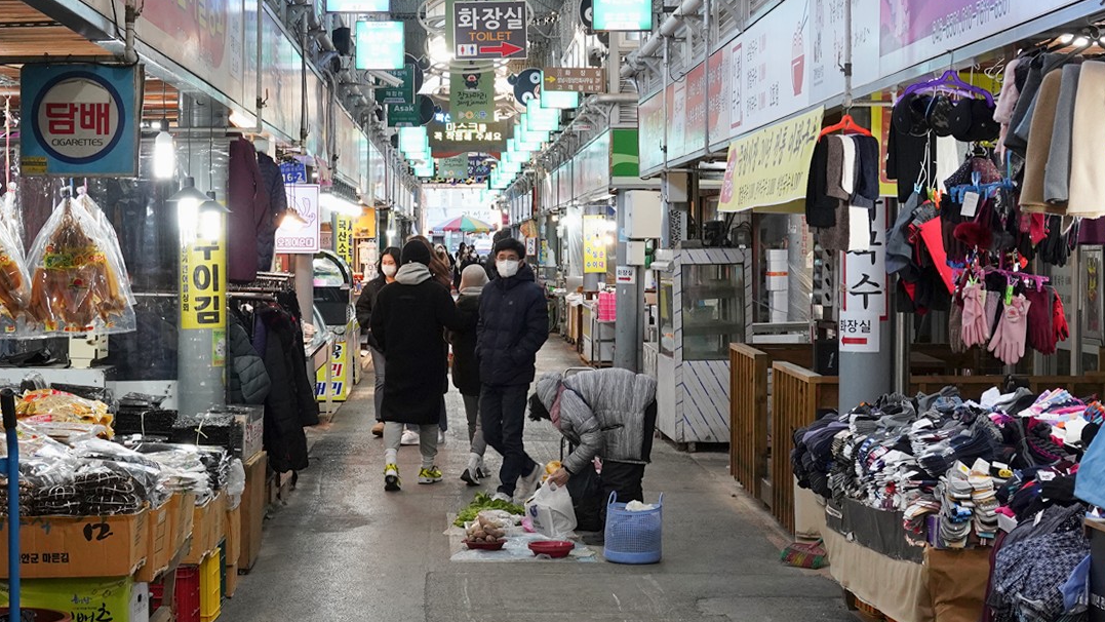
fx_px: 2110
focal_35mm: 72
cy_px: 263
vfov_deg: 16.8
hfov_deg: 29.3
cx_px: 519
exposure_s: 1/100
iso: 1600
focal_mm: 37
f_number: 7.1
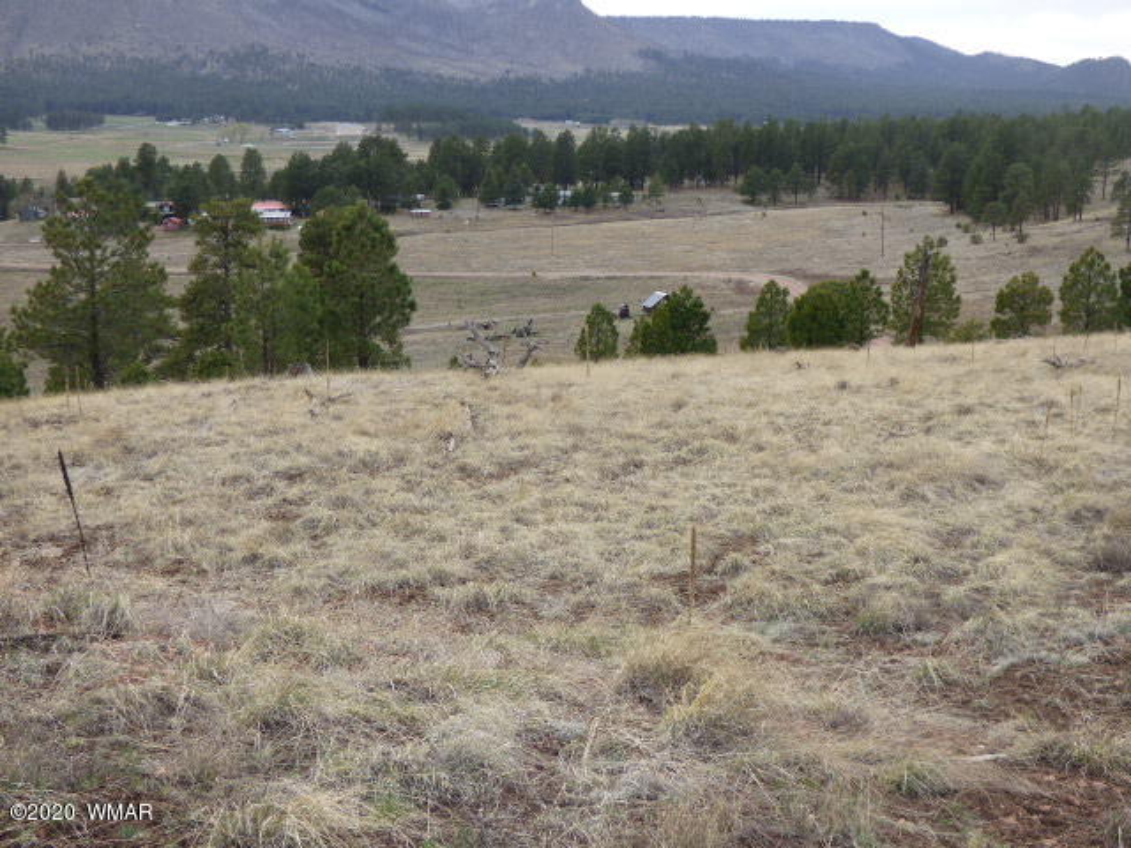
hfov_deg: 36.2
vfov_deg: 27.5
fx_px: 1732
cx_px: 566
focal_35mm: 53
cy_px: 424
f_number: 3.9
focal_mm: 9.1
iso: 100
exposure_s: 1/320
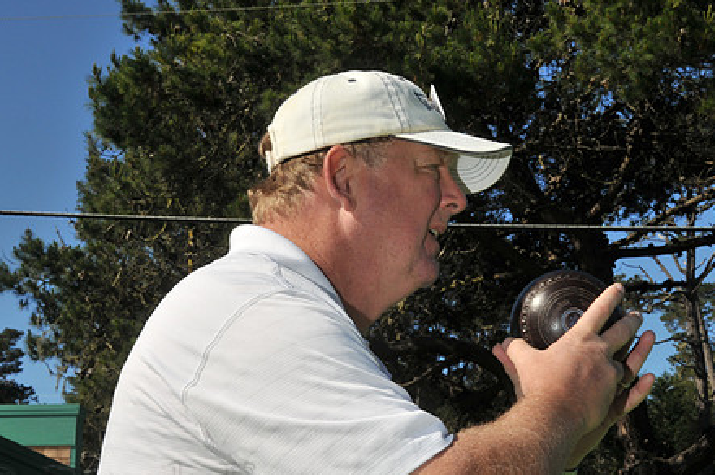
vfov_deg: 14.3
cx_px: 405
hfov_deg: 21.5
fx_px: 1884
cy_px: 289
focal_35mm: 95
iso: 200
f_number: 22
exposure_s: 1/125
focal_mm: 48
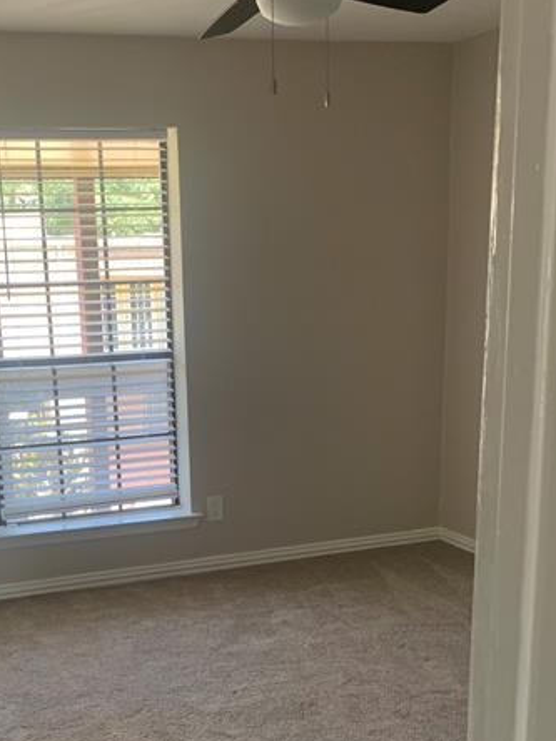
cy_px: 497
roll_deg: +2.3
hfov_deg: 31.9
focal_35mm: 45
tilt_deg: -13.5
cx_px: 180
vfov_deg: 41.5
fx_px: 964
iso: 80
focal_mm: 4.25
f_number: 1.8
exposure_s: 1/120
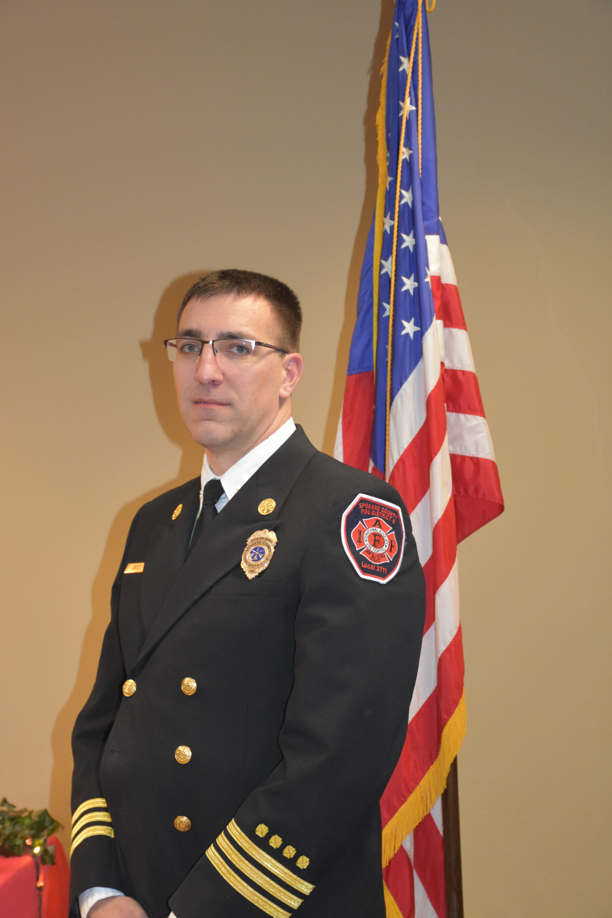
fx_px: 1606
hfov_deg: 21.6
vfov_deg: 31.9
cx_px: 306
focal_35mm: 63
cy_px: 459
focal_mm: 42
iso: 2500
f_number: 4.5
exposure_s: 1/60
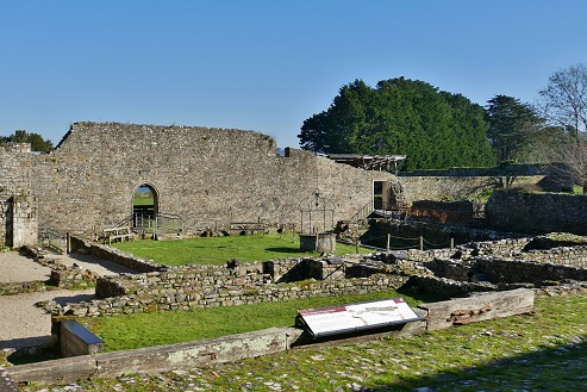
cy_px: 196
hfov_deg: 47.4
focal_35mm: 41
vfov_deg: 32.7
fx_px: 669
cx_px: 294
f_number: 3.2
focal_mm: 15.02
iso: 125
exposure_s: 1/1600
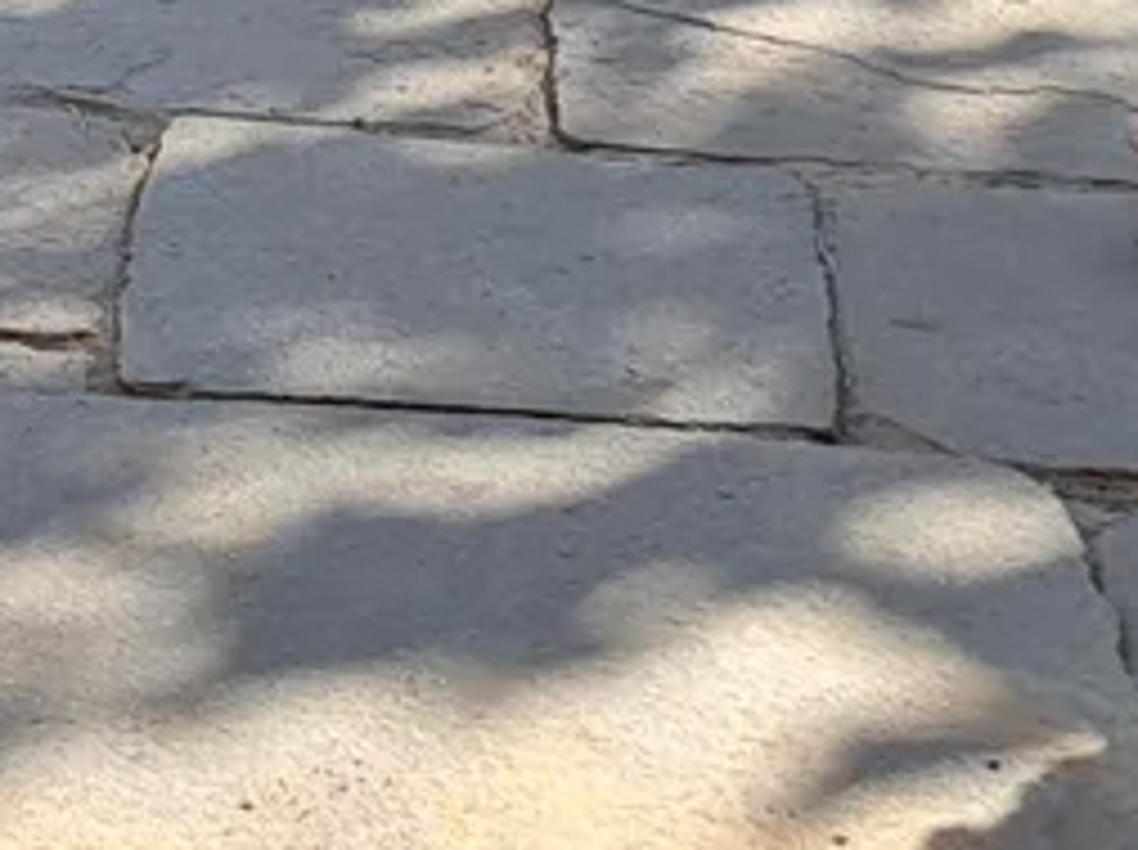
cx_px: -400
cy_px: -562
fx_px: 4990
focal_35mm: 152
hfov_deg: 12.5
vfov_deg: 9.4
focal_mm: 4.65
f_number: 1.8
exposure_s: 1/593
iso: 32
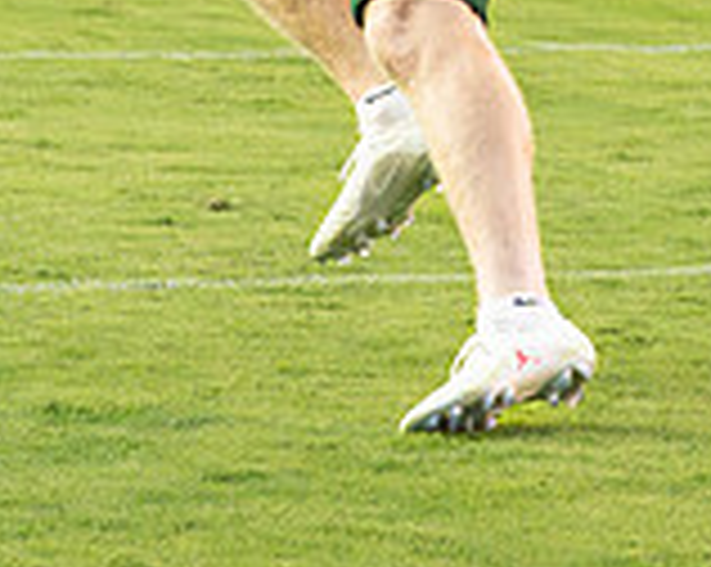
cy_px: -867
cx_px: 135
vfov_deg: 3.1
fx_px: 10214
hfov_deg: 4.0
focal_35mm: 486
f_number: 2.8
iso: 2000
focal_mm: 70
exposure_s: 1/1250
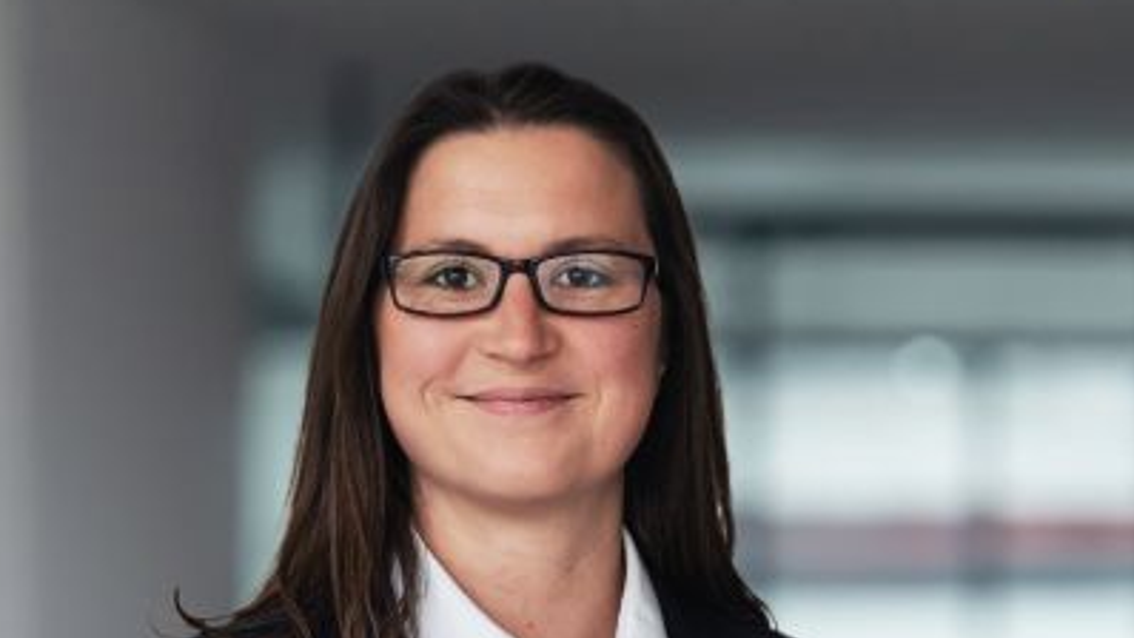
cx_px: 501
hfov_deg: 21.1
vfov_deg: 12.0
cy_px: 446
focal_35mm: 101
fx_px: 3037
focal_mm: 50
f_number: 2.5
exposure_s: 1/125
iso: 400
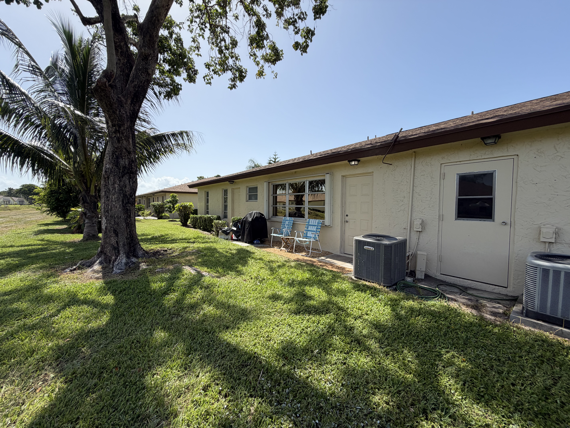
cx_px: 285
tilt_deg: -1.6
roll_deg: +0.5
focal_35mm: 14
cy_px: 214
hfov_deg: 102.1
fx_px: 231
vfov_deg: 85.7
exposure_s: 1/770
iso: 25
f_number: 2.2
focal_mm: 2.22
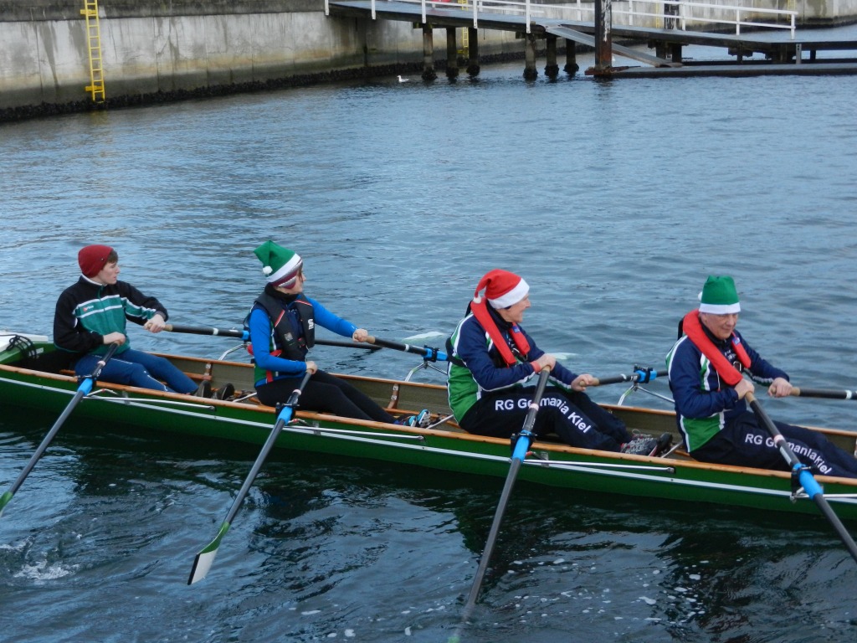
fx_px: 1485
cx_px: 428
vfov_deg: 24.4
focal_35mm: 60
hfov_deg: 32.2
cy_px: 322
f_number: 4.5
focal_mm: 10.9
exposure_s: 1/250
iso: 500
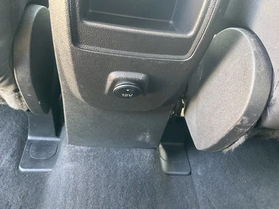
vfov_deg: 48.2
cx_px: 140
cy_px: 104
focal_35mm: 29
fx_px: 234
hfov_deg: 61.7
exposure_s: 1/30
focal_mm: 3
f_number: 1.8
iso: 320
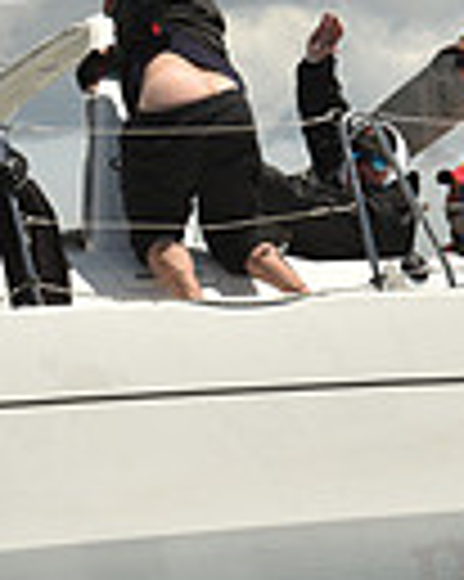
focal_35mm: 358
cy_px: 351
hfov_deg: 4.3
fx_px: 6153
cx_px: 178
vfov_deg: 5.4
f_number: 14
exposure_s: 1/800
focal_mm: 85
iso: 320
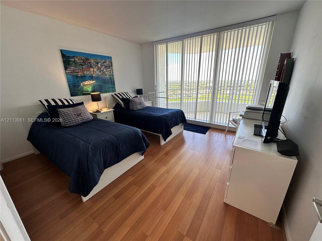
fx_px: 130
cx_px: 161
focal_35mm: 14
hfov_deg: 102.1
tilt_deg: -17.0
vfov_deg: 85.7
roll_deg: +1.2
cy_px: 120
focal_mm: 2.22
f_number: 2.2
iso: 64
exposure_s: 1/120
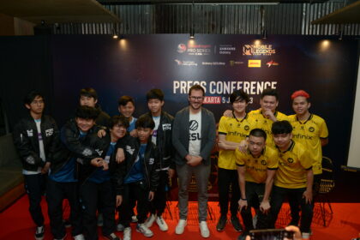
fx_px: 280
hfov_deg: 65.5
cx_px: 180
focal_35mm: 28
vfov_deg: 46.4
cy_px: 120
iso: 1000
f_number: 3.5
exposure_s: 1/50
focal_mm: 28
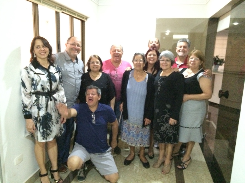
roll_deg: -1.8
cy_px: 92
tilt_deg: -10.9
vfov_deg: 48.2
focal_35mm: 29
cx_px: 122
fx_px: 205
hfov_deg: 61.7
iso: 640
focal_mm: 4.15
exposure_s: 1/15
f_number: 2.2
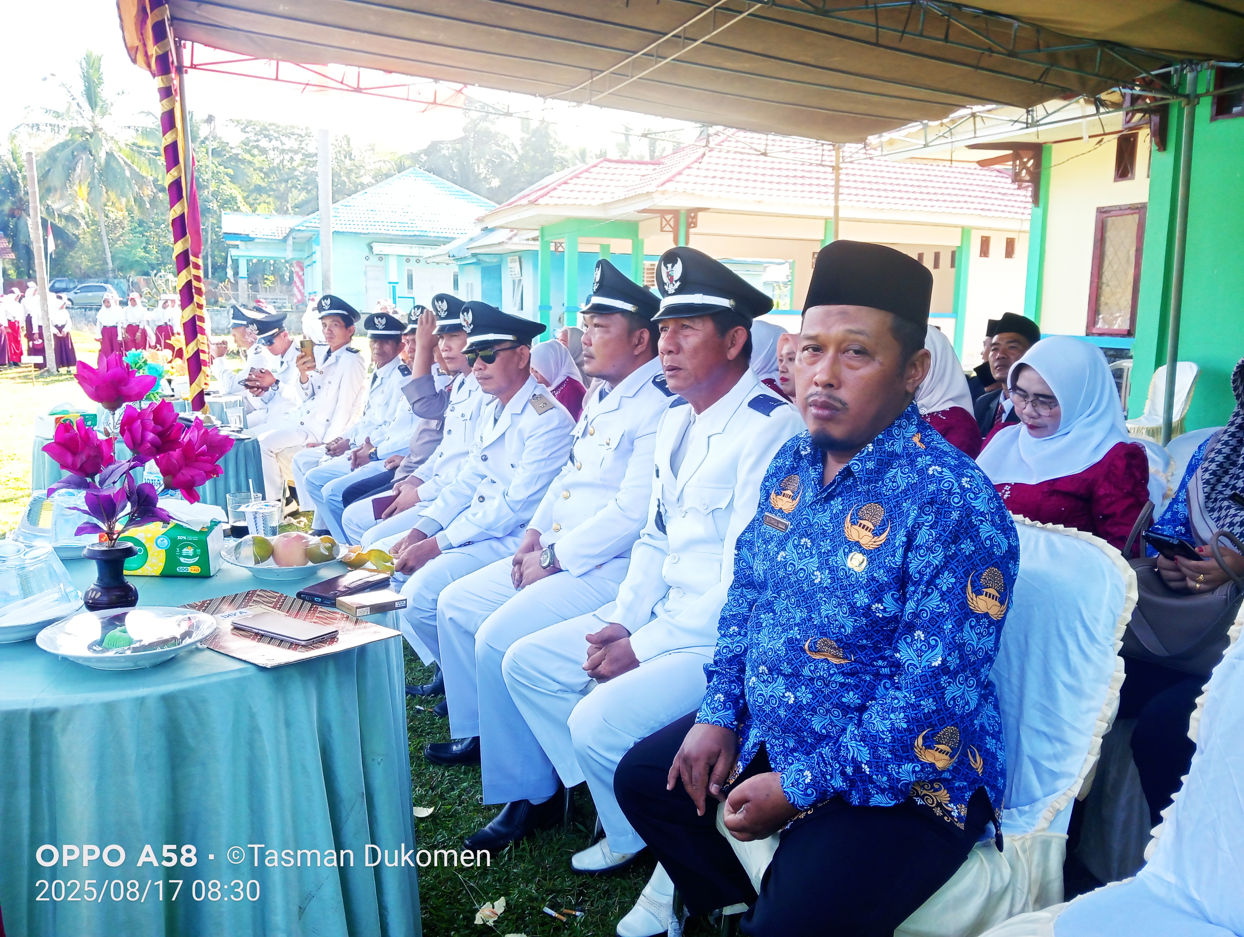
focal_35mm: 28
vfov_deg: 49.9
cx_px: 622
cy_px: 468
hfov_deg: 63.4
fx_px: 1008
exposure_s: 1/141
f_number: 1.8
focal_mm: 3.98
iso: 101
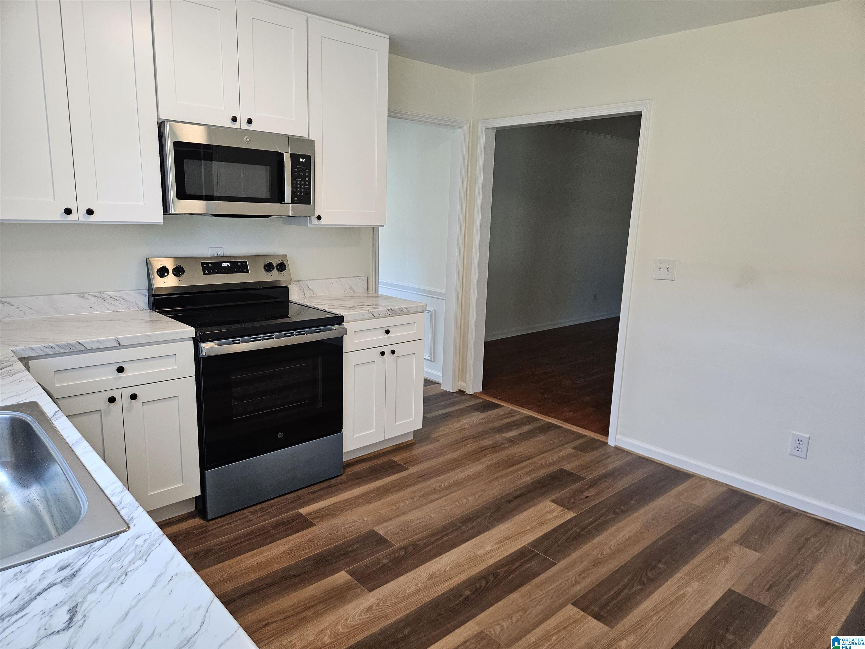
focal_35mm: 23
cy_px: 324
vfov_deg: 58.9
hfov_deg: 73.9
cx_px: 432
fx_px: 575
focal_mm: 5.4
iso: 250
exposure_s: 1/120
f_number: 1.8
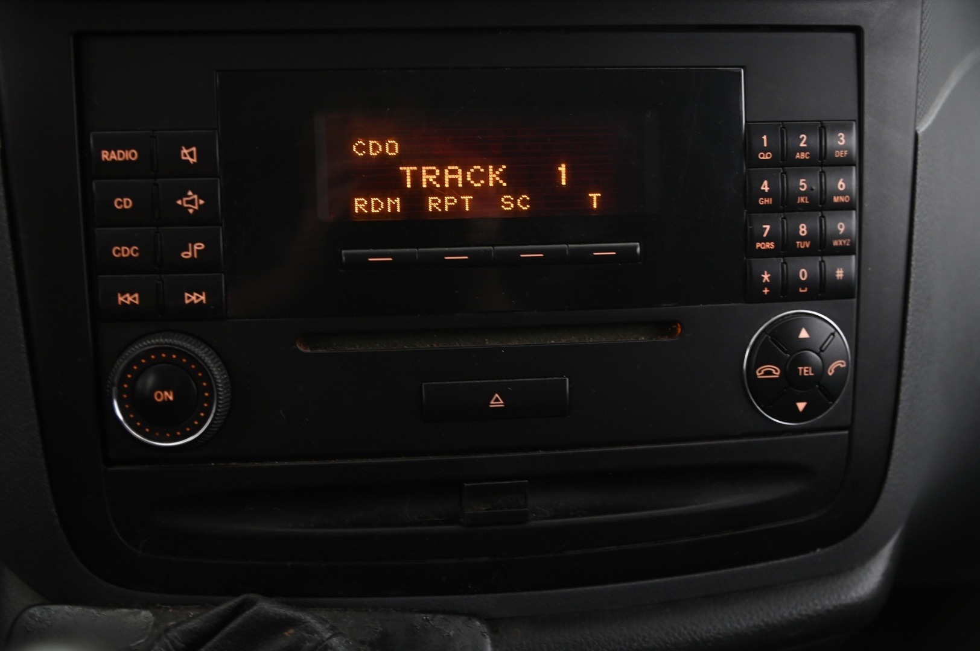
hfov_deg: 39.6
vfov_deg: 26.9
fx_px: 1360
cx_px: 490
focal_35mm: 50
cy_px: 326
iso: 2000
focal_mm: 50
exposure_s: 1/10
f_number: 4
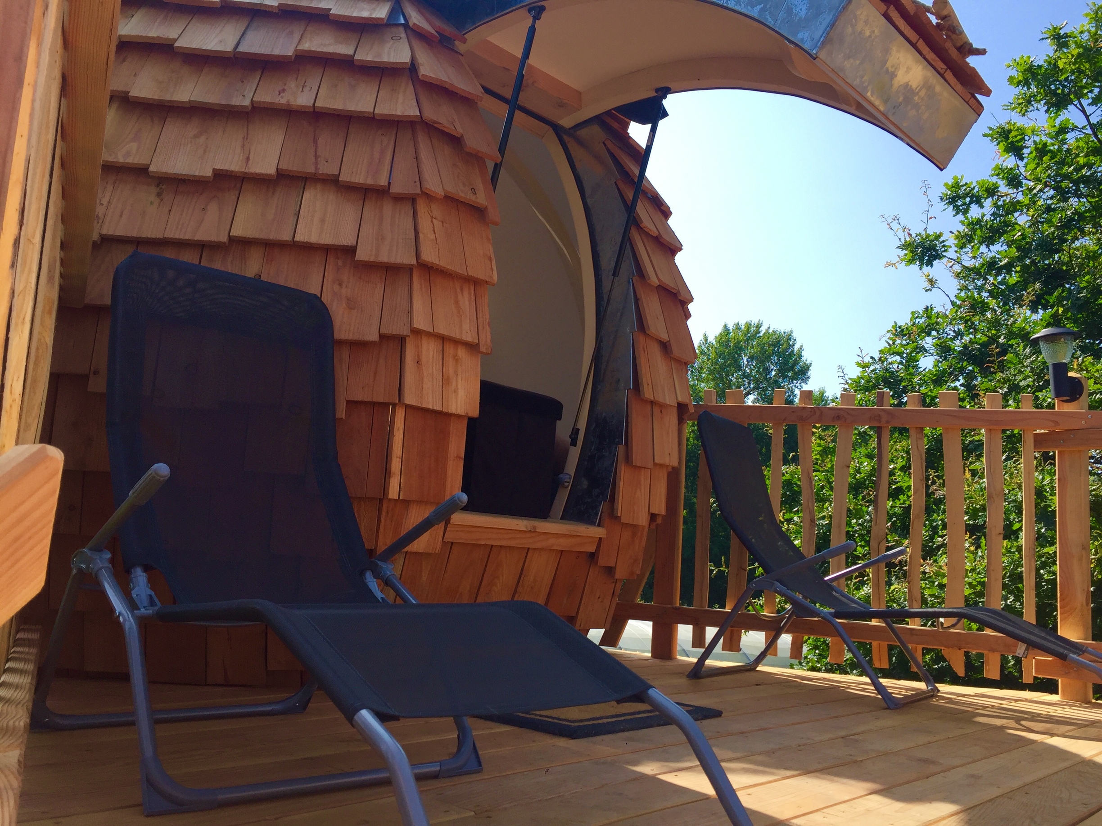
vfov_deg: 48.2
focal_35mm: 29
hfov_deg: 61.7
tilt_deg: +8.1
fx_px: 923
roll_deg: -4.7
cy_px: 413
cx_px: 551
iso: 32
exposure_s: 1/1068
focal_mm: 4.15
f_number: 2.2
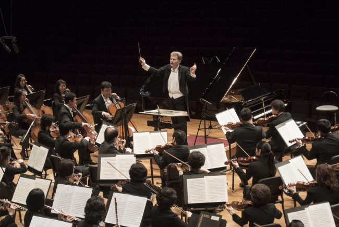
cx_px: 170
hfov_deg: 25.0
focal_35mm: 81
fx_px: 764
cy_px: 114
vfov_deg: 16.9
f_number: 5.6
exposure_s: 1/80
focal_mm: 30
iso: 800
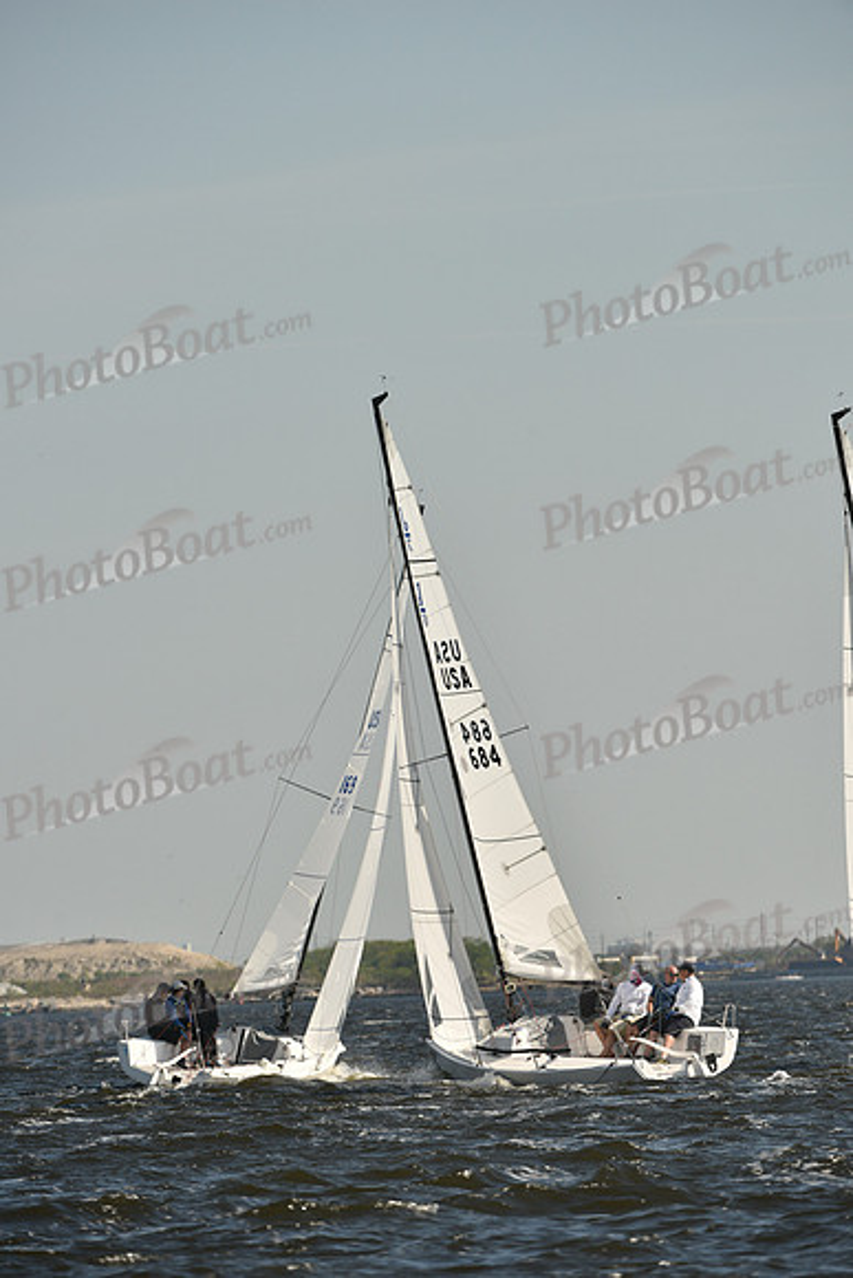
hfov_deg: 4.0
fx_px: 12076
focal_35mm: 340
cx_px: 426
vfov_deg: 6.1
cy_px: 639
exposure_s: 1/1250
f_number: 7.1
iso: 250
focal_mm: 340
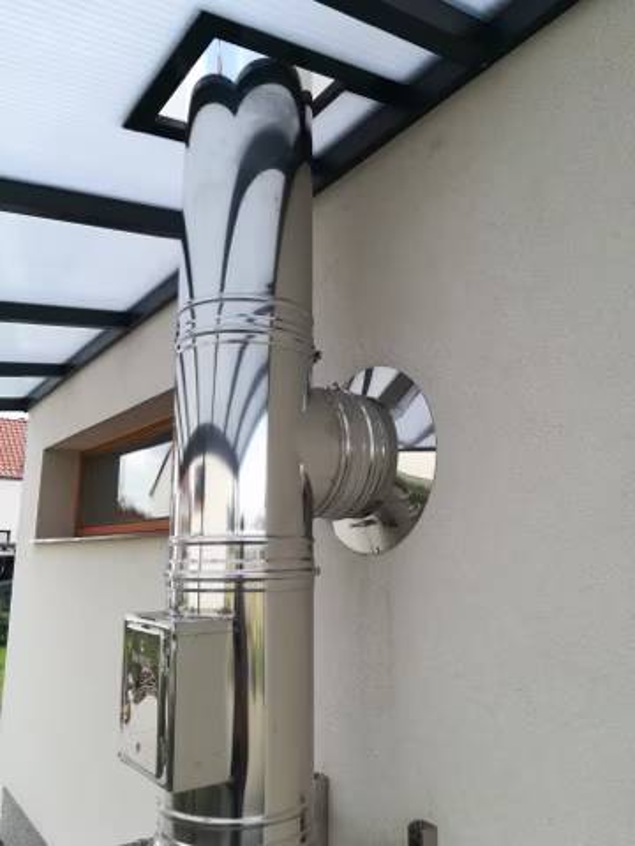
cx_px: 318
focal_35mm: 26
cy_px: 423
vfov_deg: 67.3
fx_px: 636
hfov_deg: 53.1
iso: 50
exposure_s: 1/258
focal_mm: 3.83
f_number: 2.2
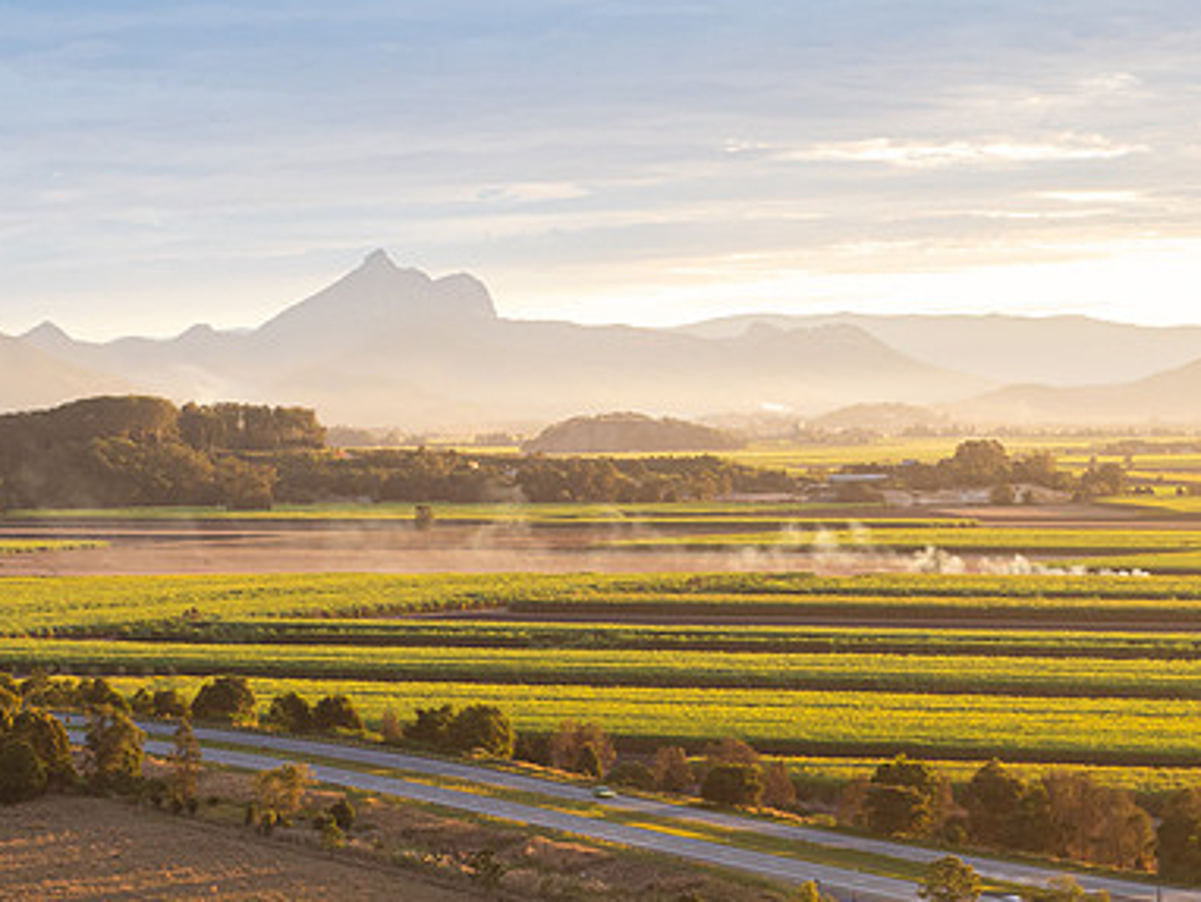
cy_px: 490
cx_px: 638
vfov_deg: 12.2
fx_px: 4235
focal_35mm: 122
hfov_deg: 16.1
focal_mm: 40
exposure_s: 1/10
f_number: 11
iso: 64
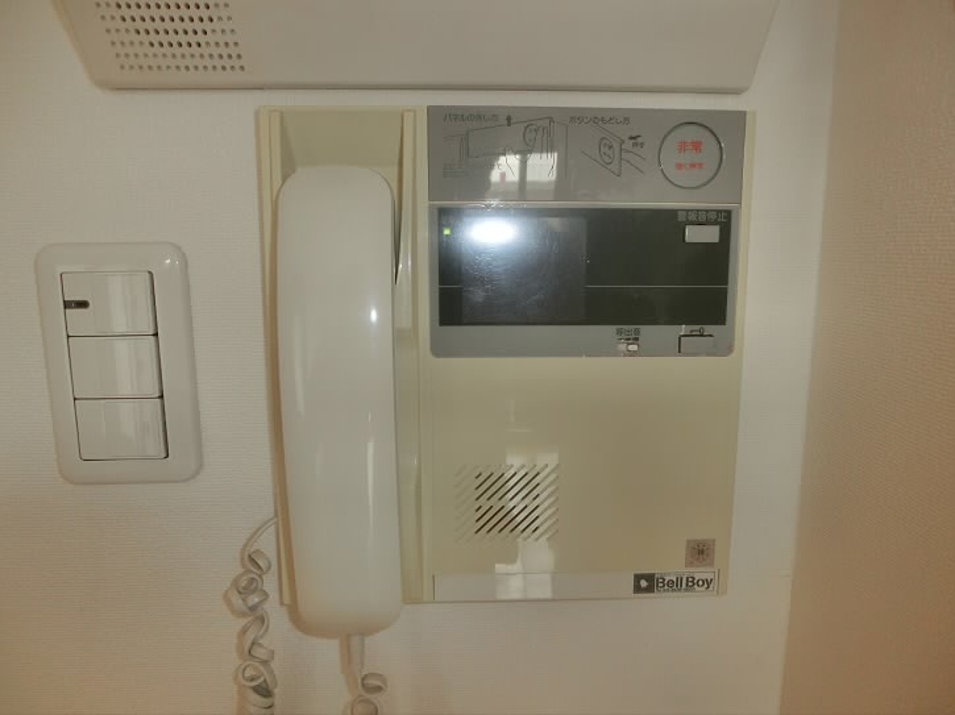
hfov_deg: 71.6
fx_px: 662
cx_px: 478
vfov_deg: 56.8
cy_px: 358
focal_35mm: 24
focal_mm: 4.24
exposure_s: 1/100
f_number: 3
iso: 200
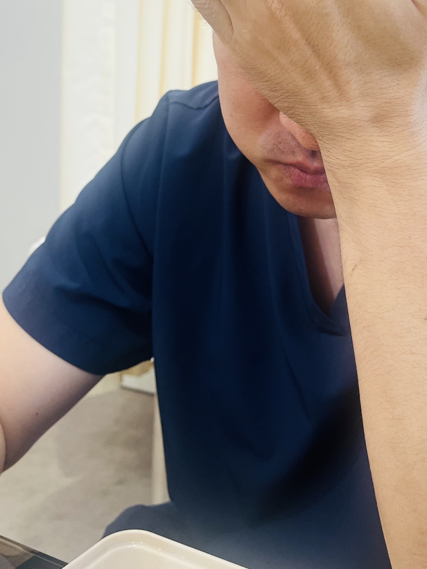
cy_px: 111
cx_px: 377
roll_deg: -2.7
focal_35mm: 48
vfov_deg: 38.1
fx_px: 789
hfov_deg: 29.1
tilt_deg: -4.6
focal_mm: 5.1
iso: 64
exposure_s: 1/60
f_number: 1.6
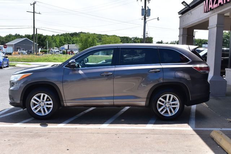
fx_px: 250
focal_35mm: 39
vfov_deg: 34.2
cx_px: 116
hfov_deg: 49.6
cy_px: 77
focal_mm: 26
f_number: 11
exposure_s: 1/400
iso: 400
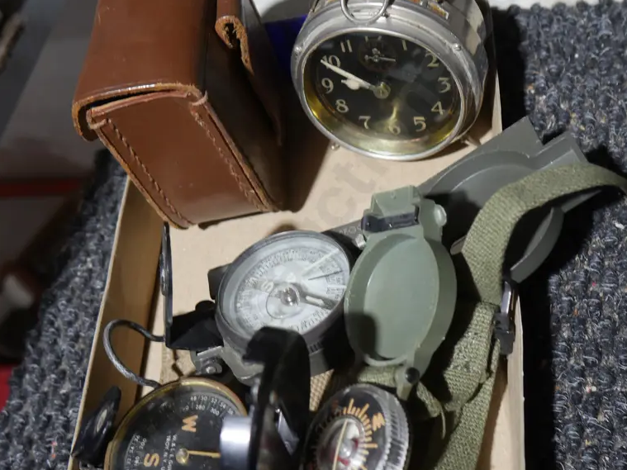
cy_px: 235
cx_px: 315
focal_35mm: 54
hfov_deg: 35.5
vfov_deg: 27.0
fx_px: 978
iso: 800
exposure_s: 1/60
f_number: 4.4
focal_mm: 20
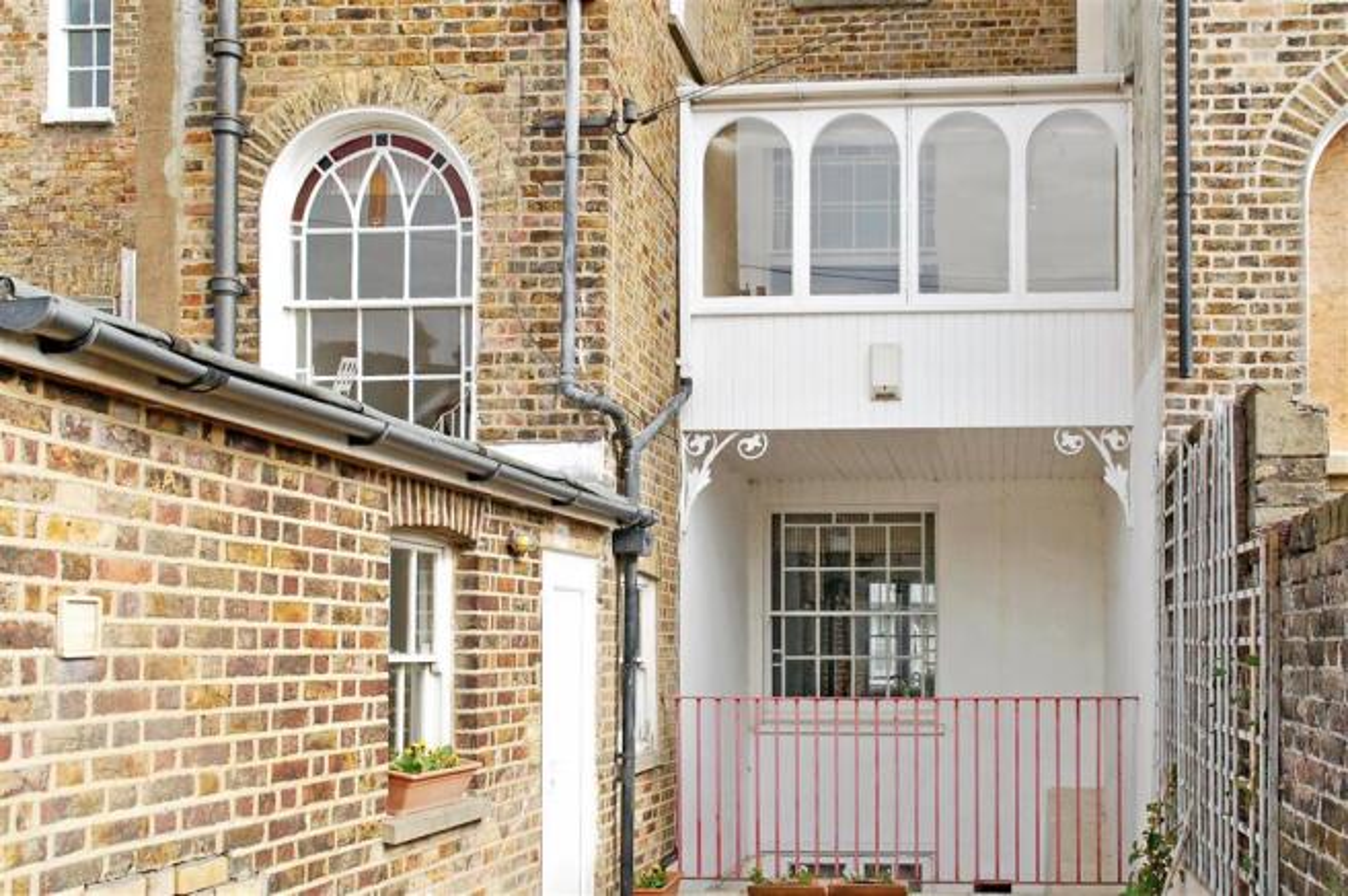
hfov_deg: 51.3
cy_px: 448
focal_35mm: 38
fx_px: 1403
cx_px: 674
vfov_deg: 35.4
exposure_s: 1/250
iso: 200
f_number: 8
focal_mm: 25
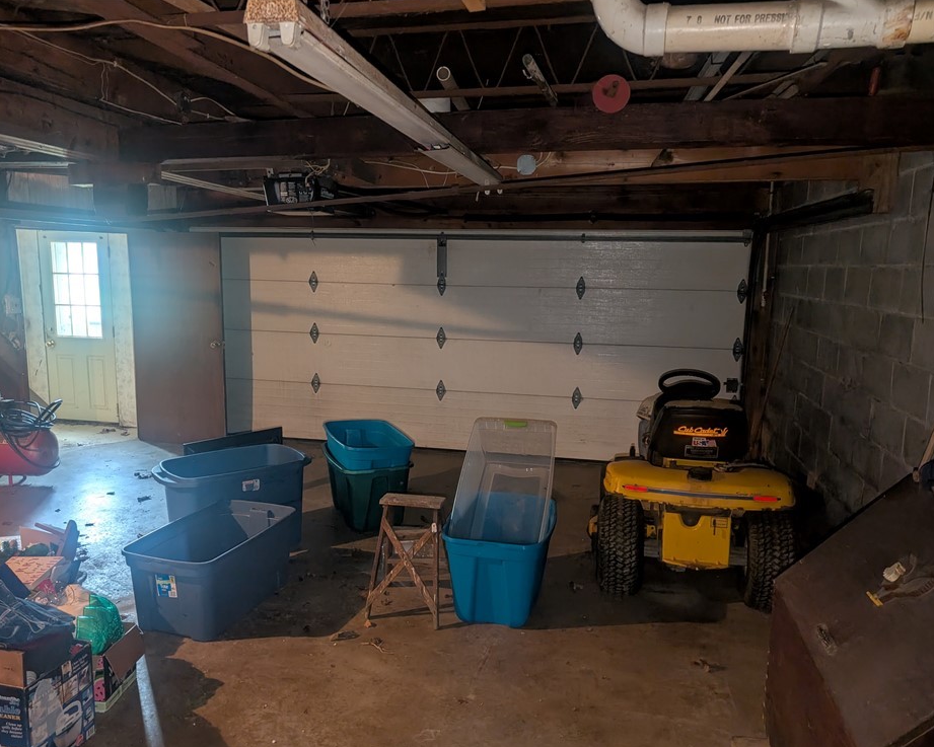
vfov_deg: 54.9
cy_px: 386
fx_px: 719
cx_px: 435
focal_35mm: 26
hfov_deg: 65.9
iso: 251
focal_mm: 6.9
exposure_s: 1/19.4
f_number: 1.68
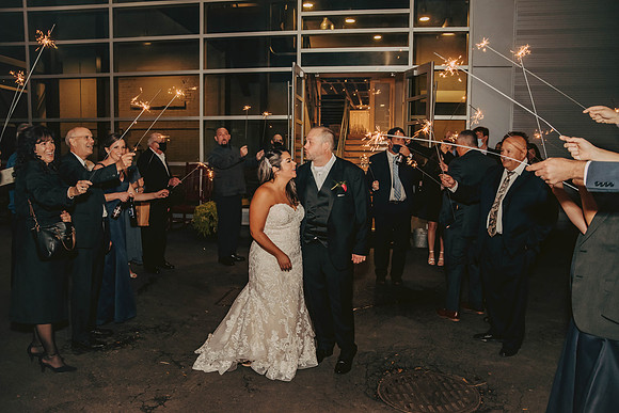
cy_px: 206
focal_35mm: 28
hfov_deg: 65.5
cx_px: 310
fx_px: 482
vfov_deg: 46.4
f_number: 4
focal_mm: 28
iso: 1250
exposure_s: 1/125
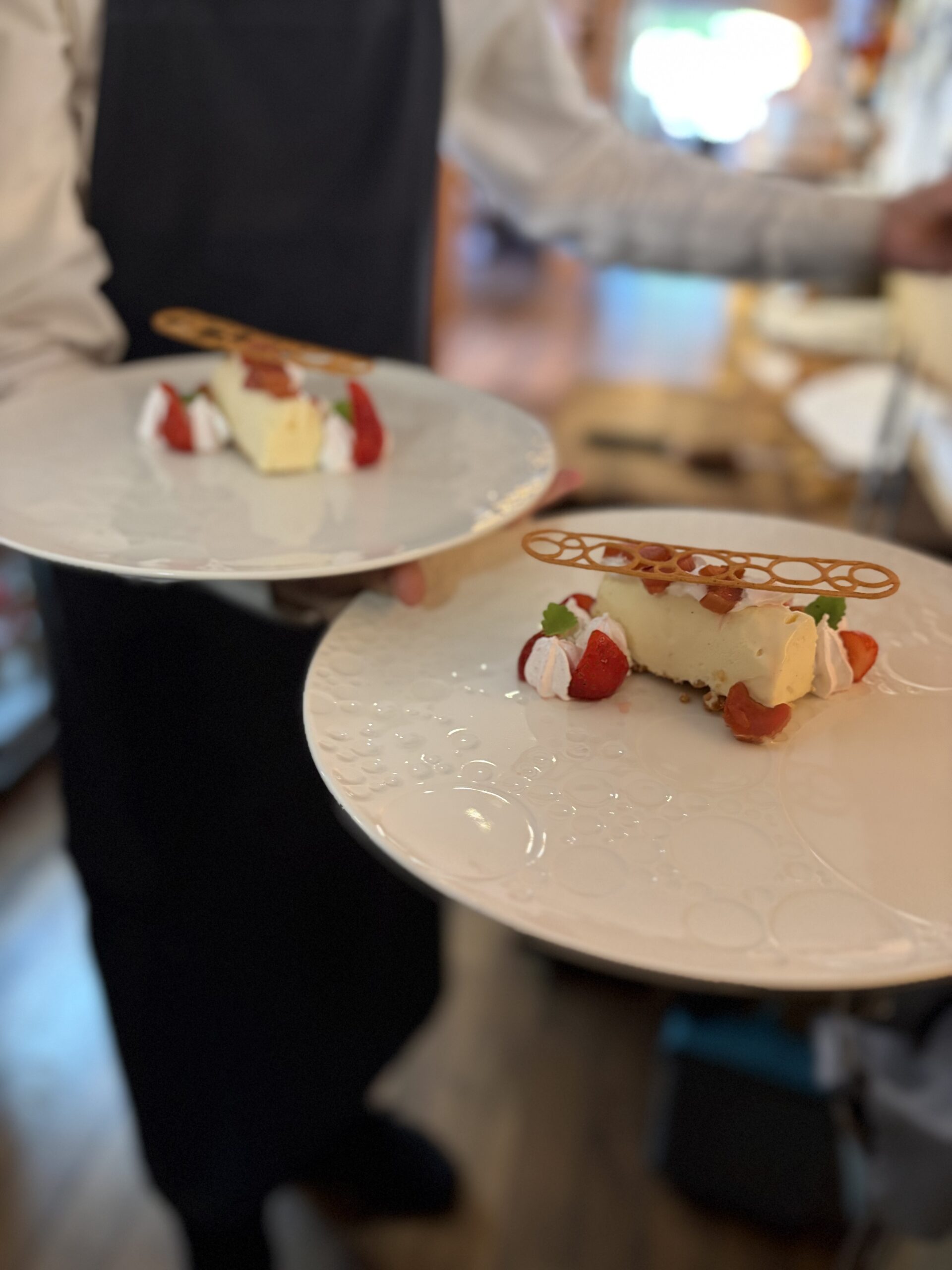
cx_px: 476
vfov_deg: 67.3
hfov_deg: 53.1
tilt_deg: -30.0
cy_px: 635
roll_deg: -2.8
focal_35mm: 26
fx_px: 953
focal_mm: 5.96
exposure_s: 1/33
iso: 500
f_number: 1.6
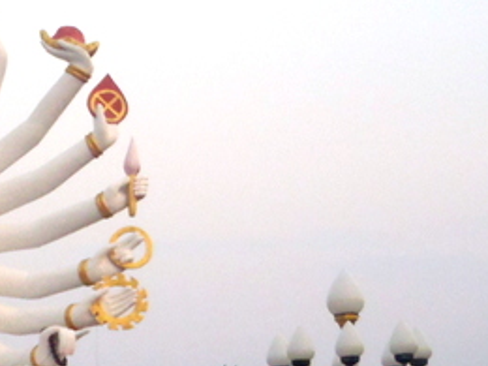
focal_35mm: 113
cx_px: -92
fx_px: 1593
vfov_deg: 12.9
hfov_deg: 16.7
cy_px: 399
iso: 250
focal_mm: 7.57
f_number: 4.3
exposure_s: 1/40
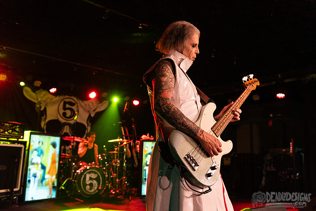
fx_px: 299
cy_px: 106
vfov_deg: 38.9
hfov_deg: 55.8
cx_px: 158
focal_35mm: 34
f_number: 3.5
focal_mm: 34
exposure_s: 1/160
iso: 2000
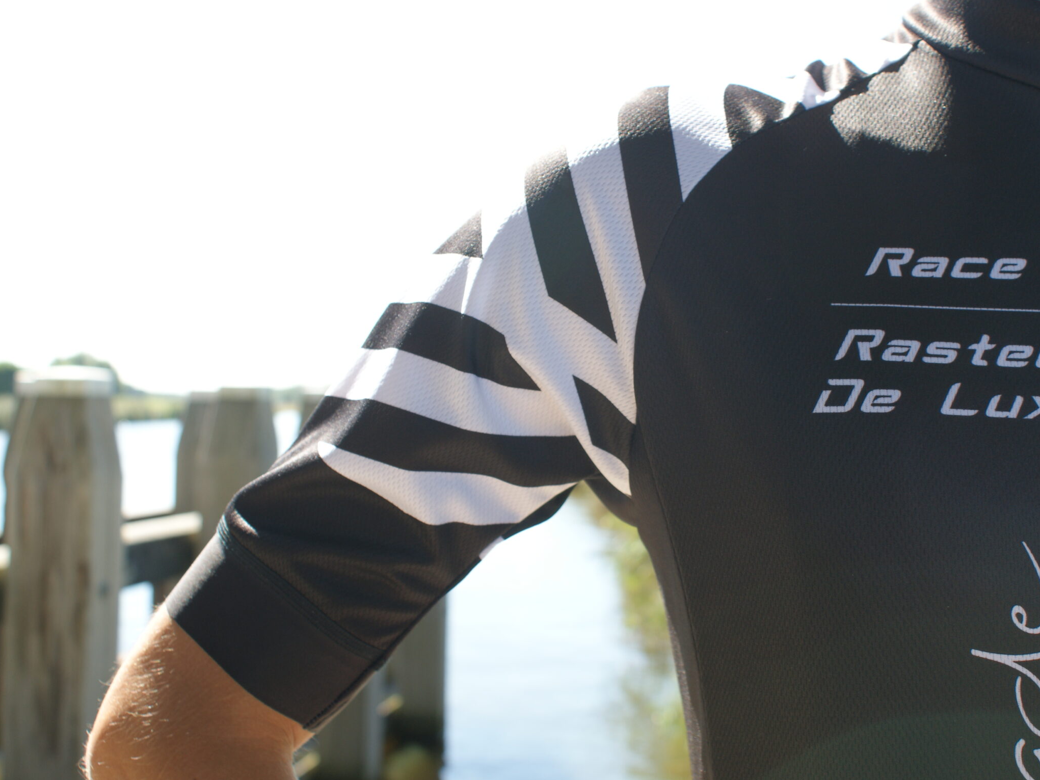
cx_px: 609
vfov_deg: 30.9
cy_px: 404
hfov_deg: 40.3
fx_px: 1412
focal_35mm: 47
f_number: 5.6
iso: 100
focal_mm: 26
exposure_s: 1/125
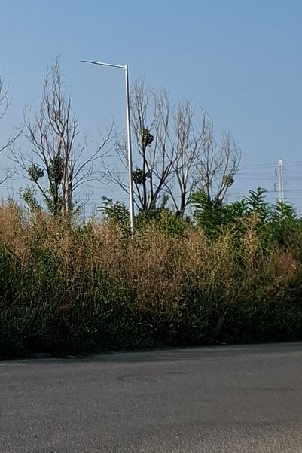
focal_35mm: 106
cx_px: -260
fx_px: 1334
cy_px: 97
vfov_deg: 19.1
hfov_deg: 11.8
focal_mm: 5.54
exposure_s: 1/1764
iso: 50
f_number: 1.8
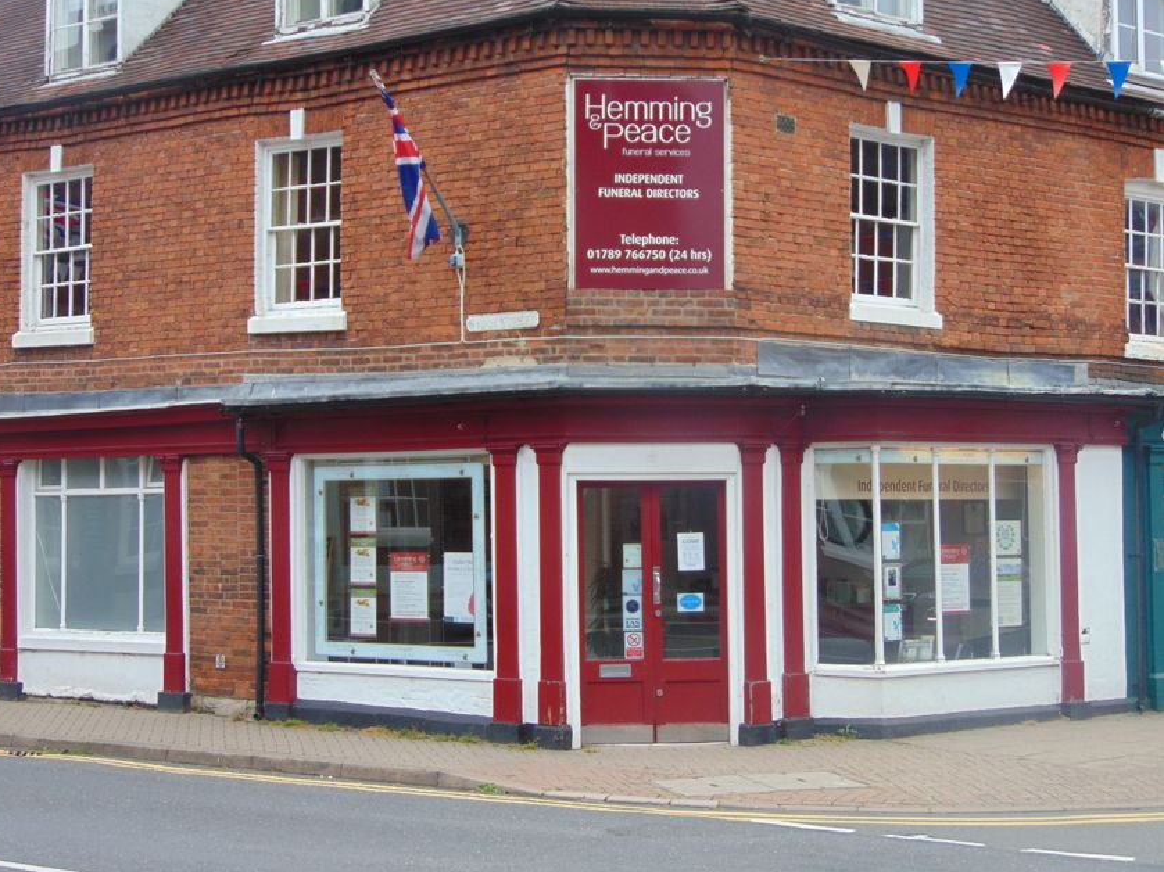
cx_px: 574
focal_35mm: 61
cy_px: 431
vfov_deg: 24.0
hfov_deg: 31.7
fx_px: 2051
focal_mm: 10.8
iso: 80
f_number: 3.6
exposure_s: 1/200
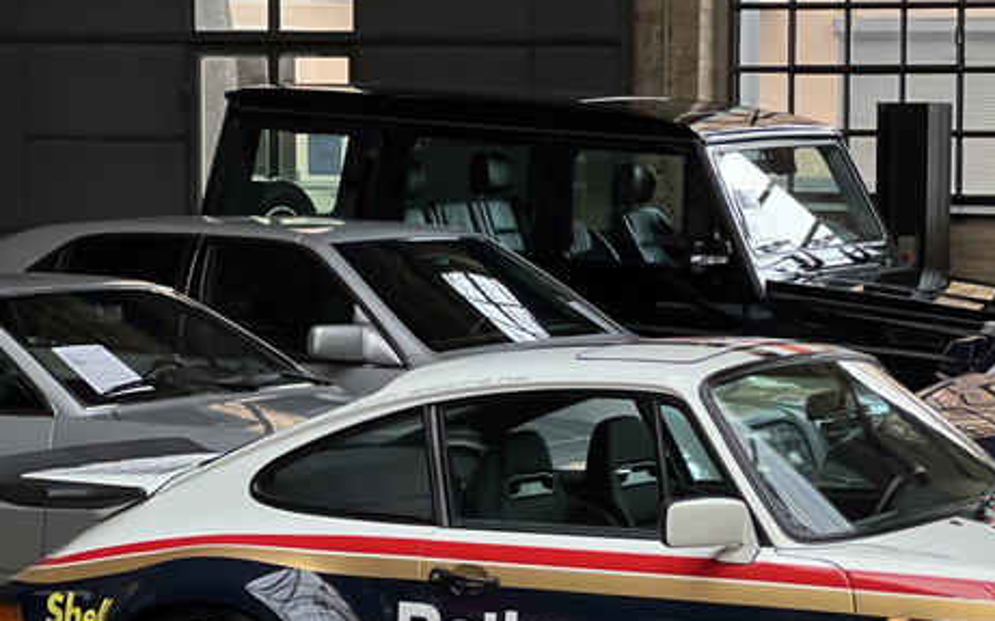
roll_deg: -0.4
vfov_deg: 9.6
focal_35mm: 136
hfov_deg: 15.3
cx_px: 794
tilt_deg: -4.2
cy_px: 543
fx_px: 3687
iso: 250
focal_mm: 9
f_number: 2.8
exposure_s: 1/33
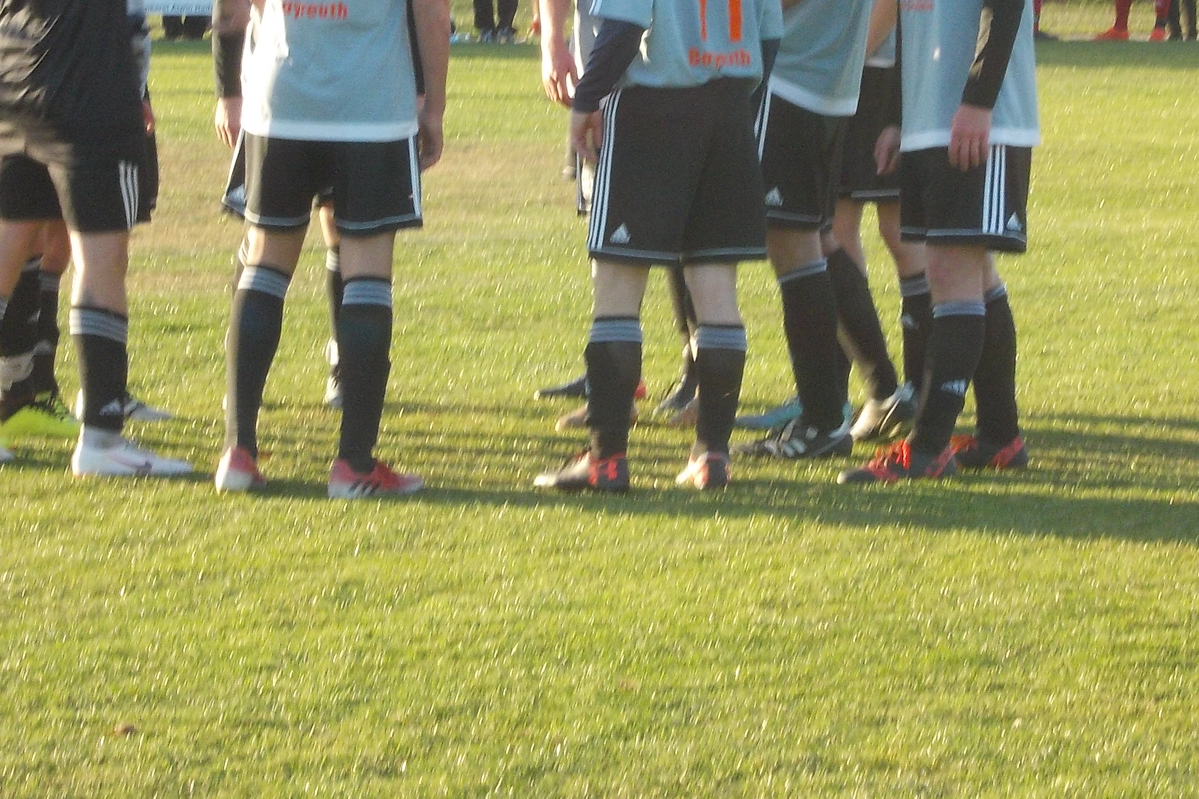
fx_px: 7226
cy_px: 103
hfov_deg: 9.5
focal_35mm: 217
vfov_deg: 6.3
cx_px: 573
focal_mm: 17.9
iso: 100
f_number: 6.3
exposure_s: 1/60
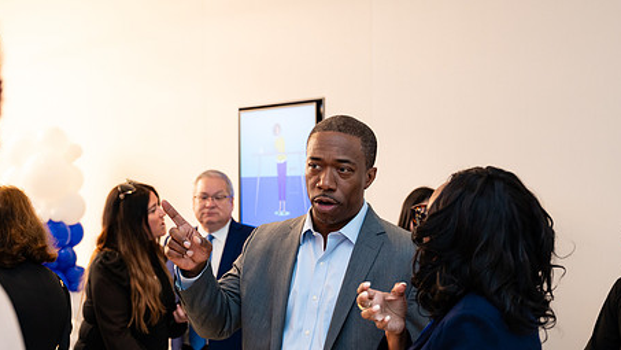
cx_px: 281
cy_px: 253
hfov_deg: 35.4
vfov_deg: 20.3
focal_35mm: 59
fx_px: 972
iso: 1000
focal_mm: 44
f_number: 3.2
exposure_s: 1/200
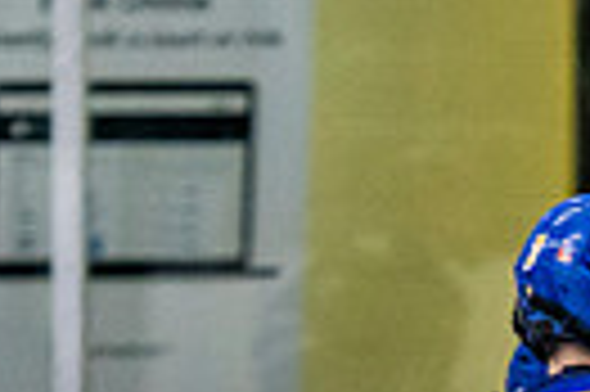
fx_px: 15026
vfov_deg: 1.5
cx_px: 762
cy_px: 672
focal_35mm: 918
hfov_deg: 2.2
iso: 2000
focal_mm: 120
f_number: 3.2
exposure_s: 1/640
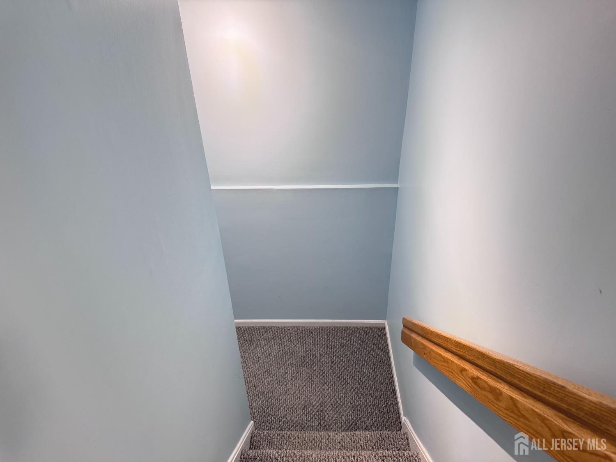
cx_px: 308
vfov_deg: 56.8
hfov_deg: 71.6
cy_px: 231
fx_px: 427
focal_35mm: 24
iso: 125
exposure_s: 1/60
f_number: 1.78
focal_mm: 6.76
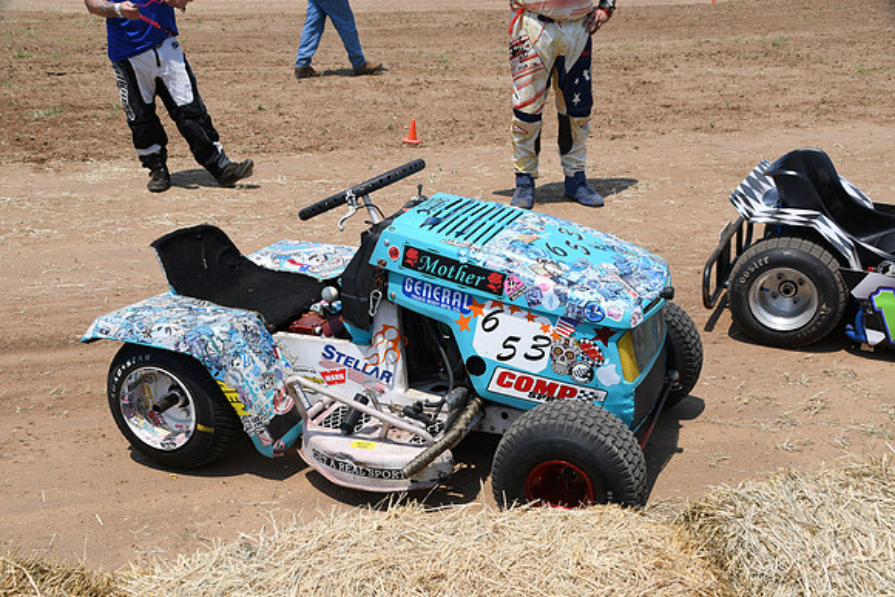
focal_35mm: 46
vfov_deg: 29.3
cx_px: 448
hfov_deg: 42.7
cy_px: 298
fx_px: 1144
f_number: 13
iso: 100
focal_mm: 31
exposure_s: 1/200
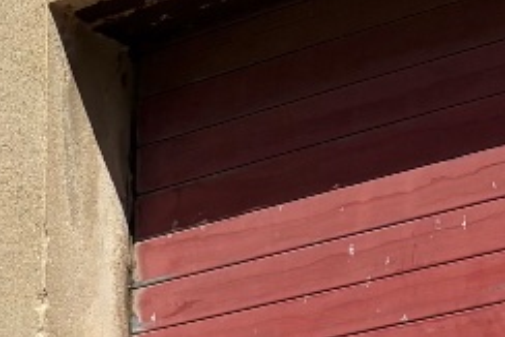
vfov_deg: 8.1
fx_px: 1867
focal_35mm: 133
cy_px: 1158
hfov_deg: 14.9
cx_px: -112
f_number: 1.6
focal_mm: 5.96
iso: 50
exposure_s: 1/5814
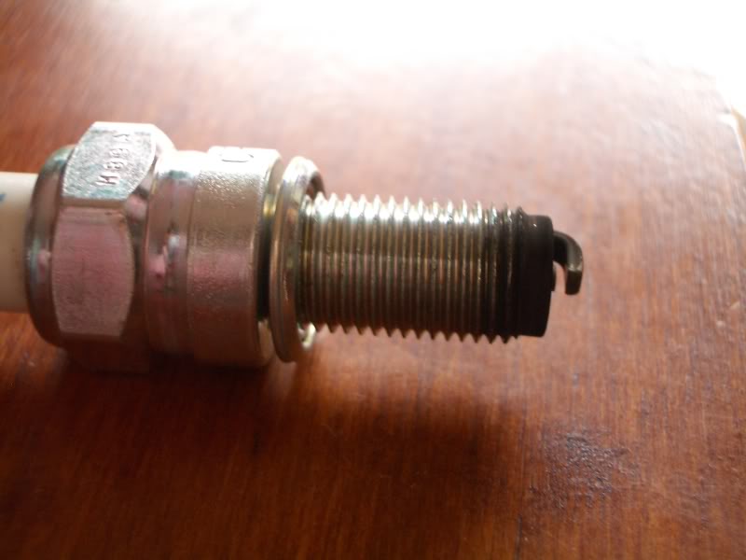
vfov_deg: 23.7
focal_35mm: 62
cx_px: 373
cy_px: 280
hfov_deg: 31.2
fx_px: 1336
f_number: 3.5
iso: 100
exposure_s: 1/10
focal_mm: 10.2
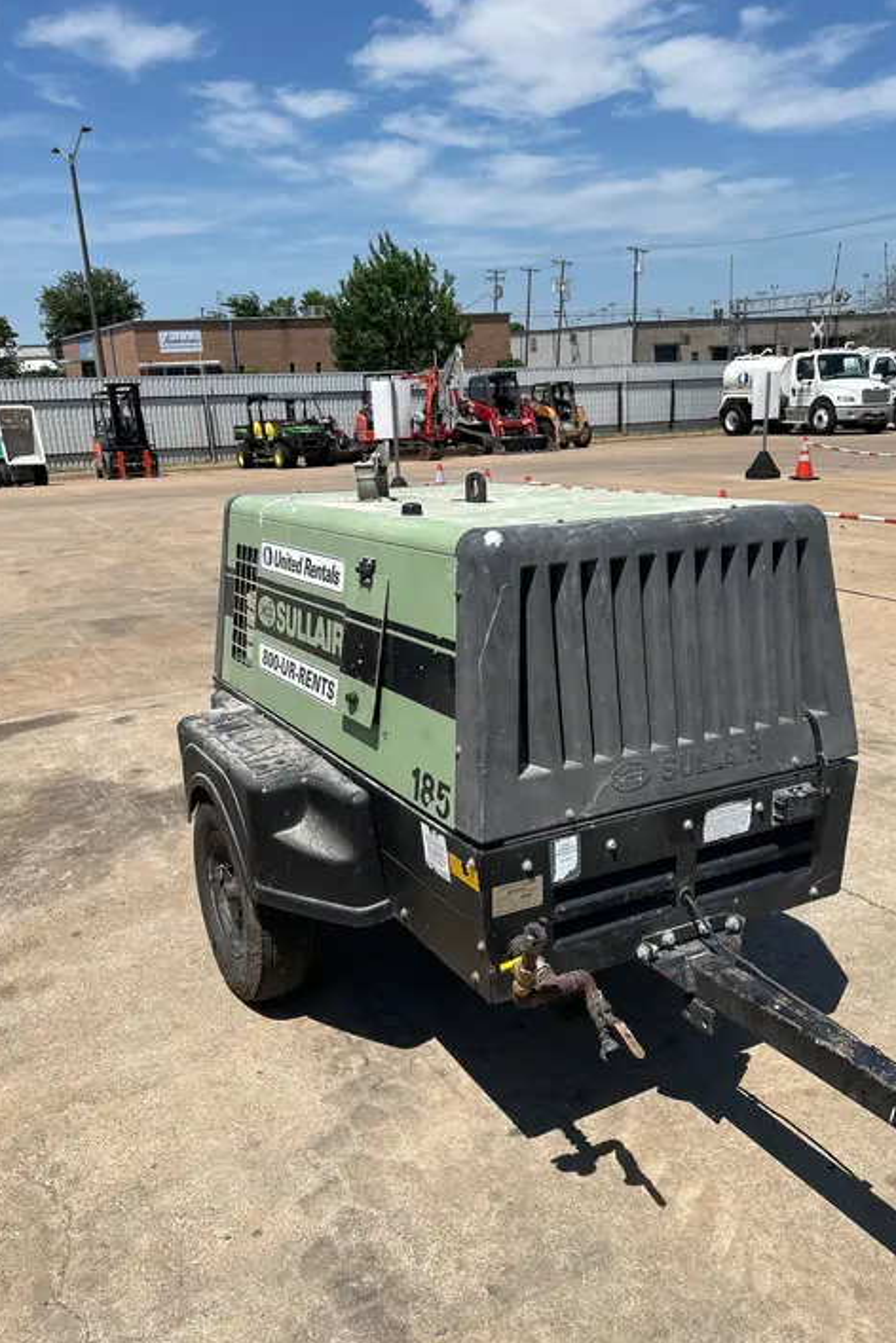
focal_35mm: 28
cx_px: 480
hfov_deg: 46.4
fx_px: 1045
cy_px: 691
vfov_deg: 65.5
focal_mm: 5.7
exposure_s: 1/6211
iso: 50
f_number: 1.5
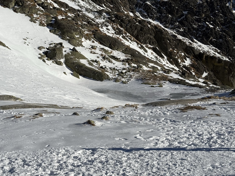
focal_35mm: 48
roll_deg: +0.4
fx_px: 326
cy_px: 88
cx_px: 118
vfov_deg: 30.3
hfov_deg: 39.7
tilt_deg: -8.8
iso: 64
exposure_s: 1/11364
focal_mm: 6.76
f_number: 1.78
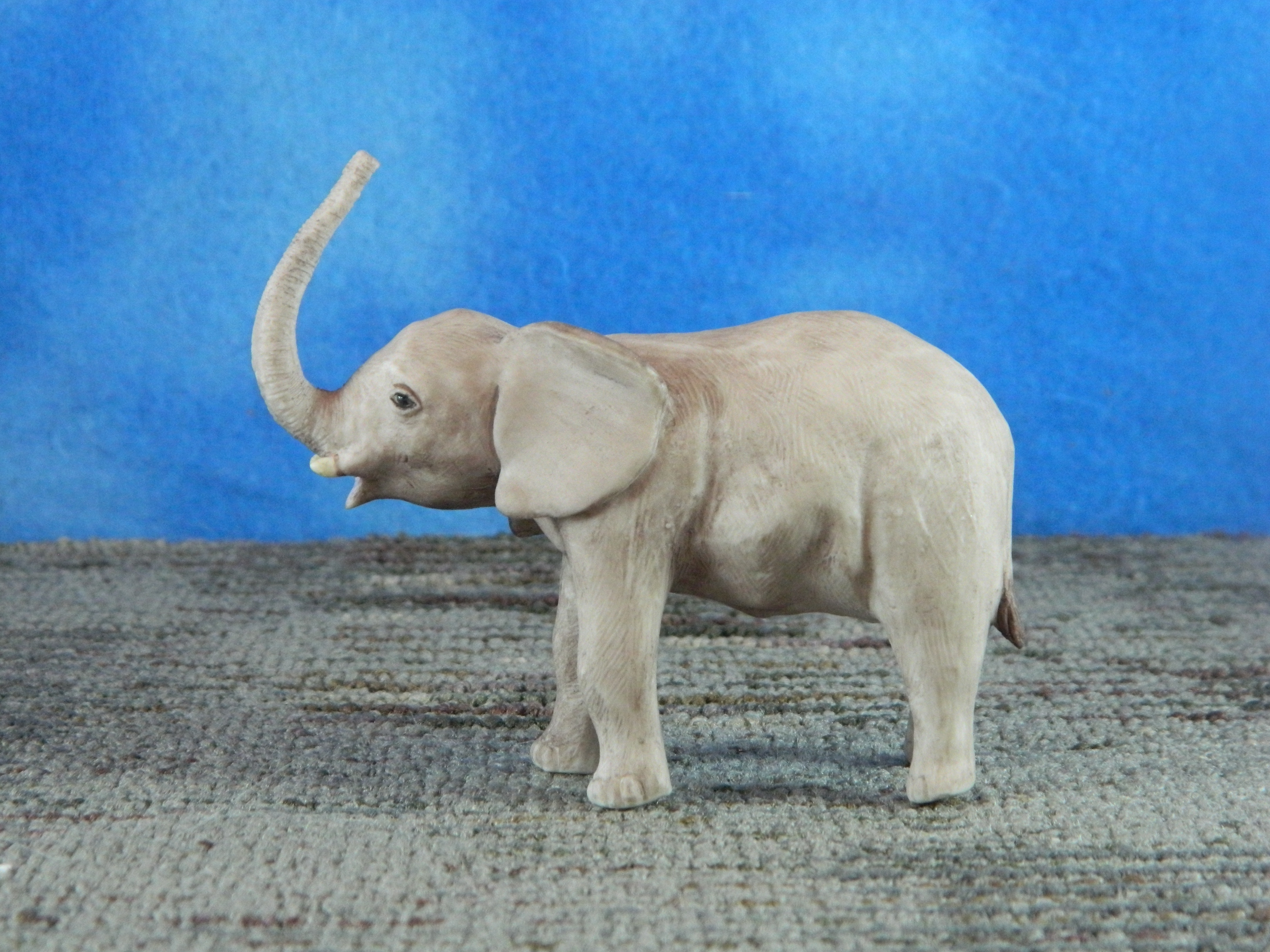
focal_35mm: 84
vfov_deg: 17.6
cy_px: 476
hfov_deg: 23.3
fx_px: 3082
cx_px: 635
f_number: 4.2
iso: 400
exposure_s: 1/25
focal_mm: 15.1
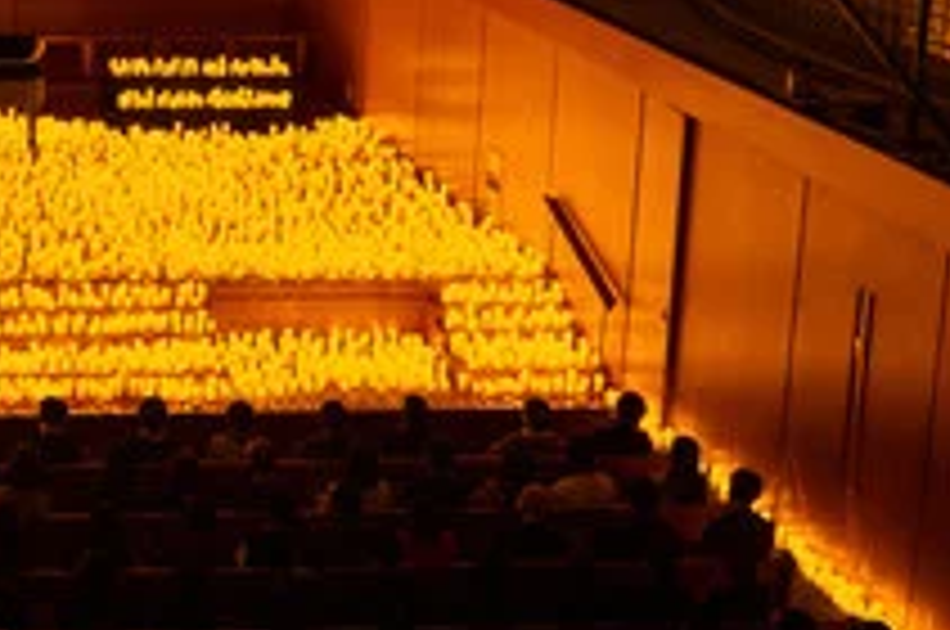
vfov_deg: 16.3
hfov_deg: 22.9
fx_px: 2161
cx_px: -162
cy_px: 14
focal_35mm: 82
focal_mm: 27
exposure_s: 1/5
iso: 1600
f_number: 10
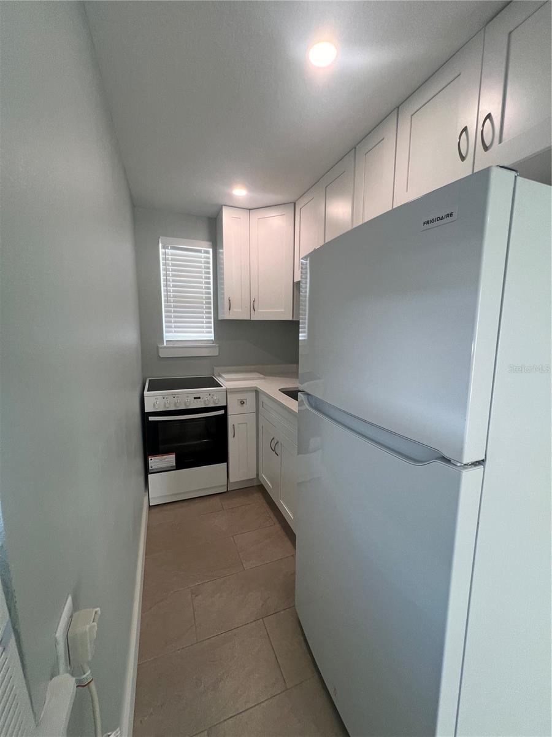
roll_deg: -0.7
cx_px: 276
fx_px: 276
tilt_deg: -8.6
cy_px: 368
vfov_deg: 106.2
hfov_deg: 89.9
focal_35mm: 13
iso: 100
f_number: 1.8
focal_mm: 1.57
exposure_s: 1/120
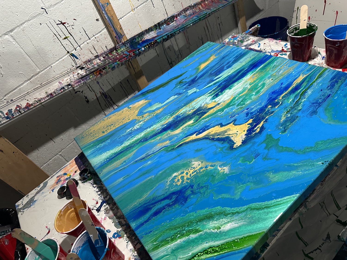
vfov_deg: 56.8
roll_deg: +26.0
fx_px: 241
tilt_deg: -41.2
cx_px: 174
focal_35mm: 24
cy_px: 130
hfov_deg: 71.6
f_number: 1.78
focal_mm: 6.86
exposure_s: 1/60
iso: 500
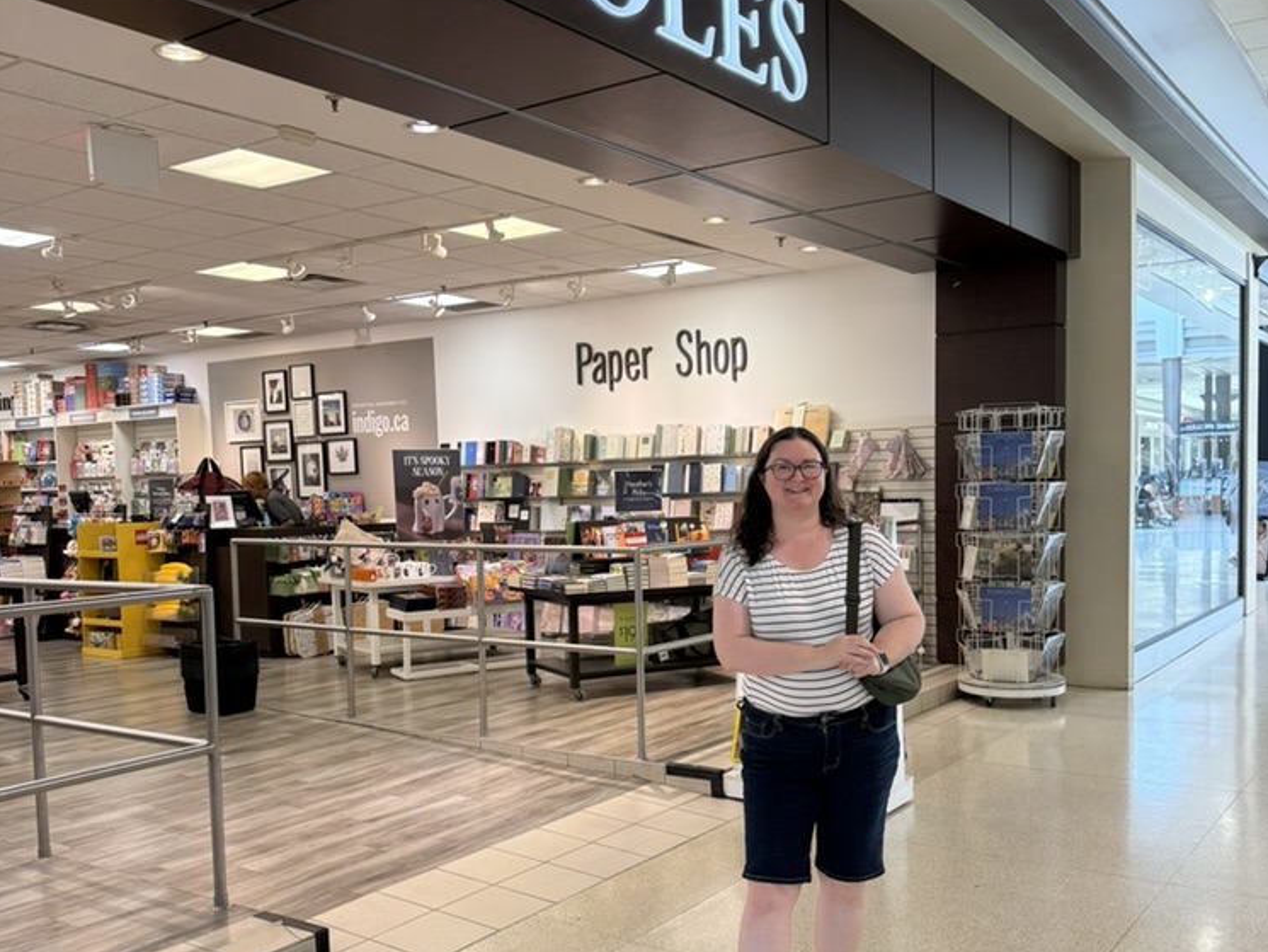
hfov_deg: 55.3
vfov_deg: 42.8
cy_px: 560
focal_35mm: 33
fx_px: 1209
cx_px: 648
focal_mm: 6.76
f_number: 1.78
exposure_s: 1/120
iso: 125
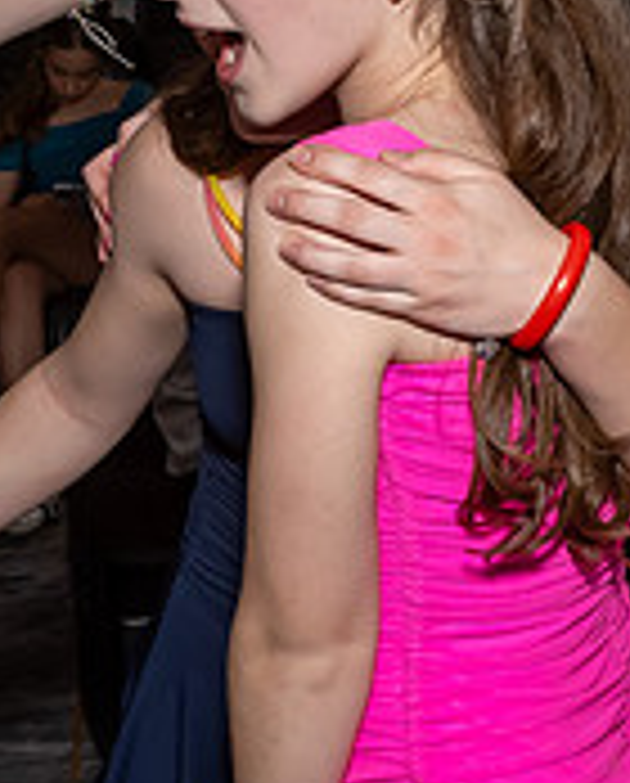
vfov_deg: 18.8
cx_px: 143
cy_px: 394
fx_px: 2369
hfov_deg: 15.1
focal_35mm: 102
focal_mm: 17
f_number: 7.1
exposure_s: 1/250
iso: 800
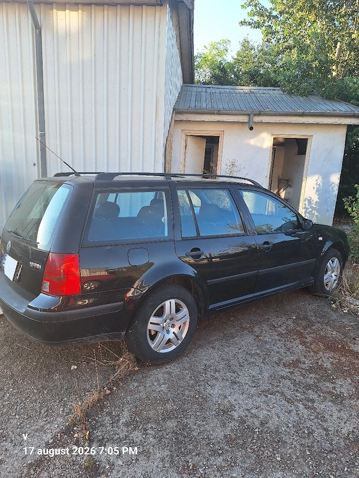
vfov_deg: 73.9
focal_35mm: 23
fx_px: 318
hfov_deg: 58.9
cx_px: 180
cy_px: 239
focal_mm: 5.54
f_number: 1.8
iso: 40
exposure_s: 1/400
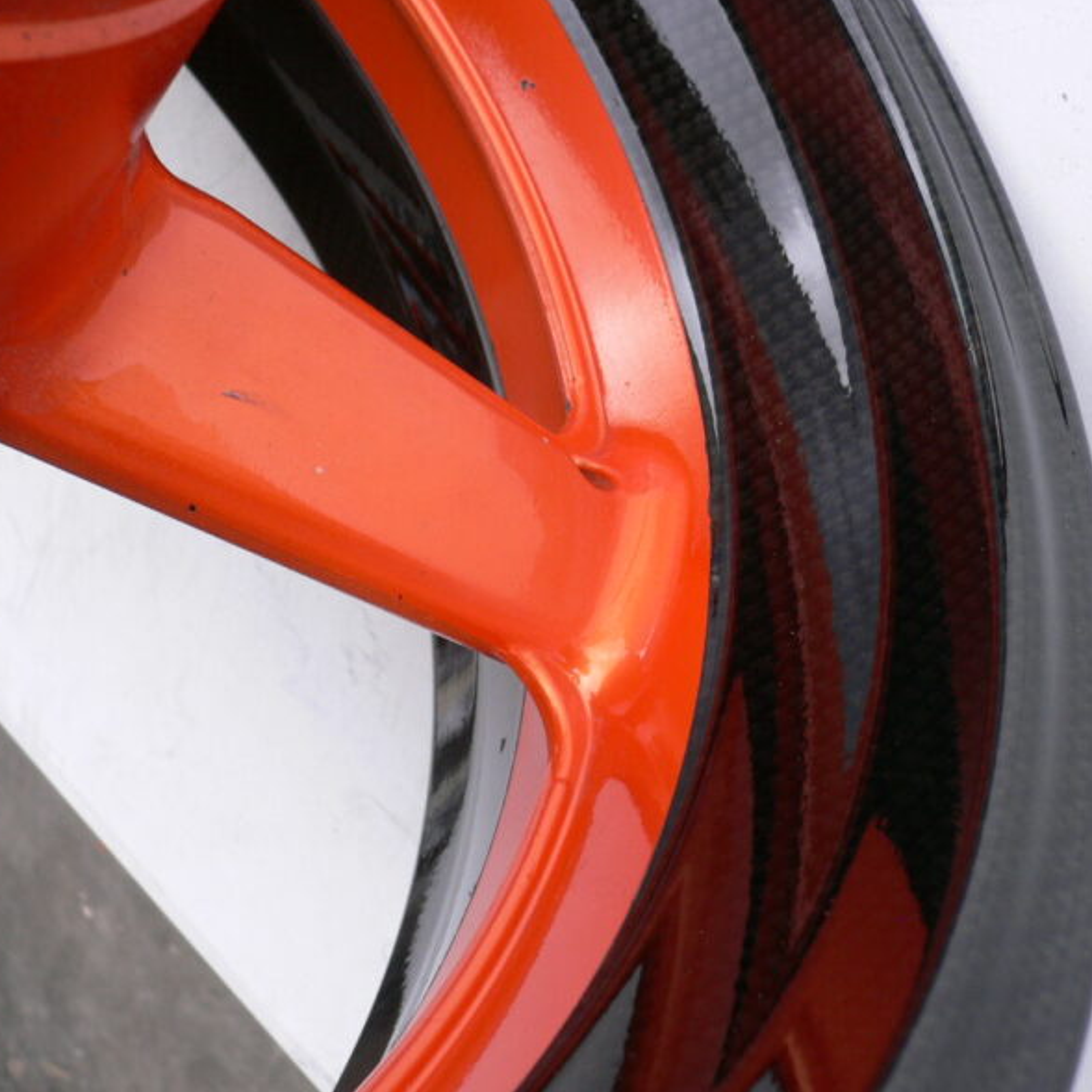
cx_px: 536
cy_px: 551
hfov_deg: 40.0
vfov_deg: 40.0
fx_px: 1499
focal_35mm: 42
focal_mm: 5.8
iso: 100
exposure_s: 1/80
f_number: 2.8
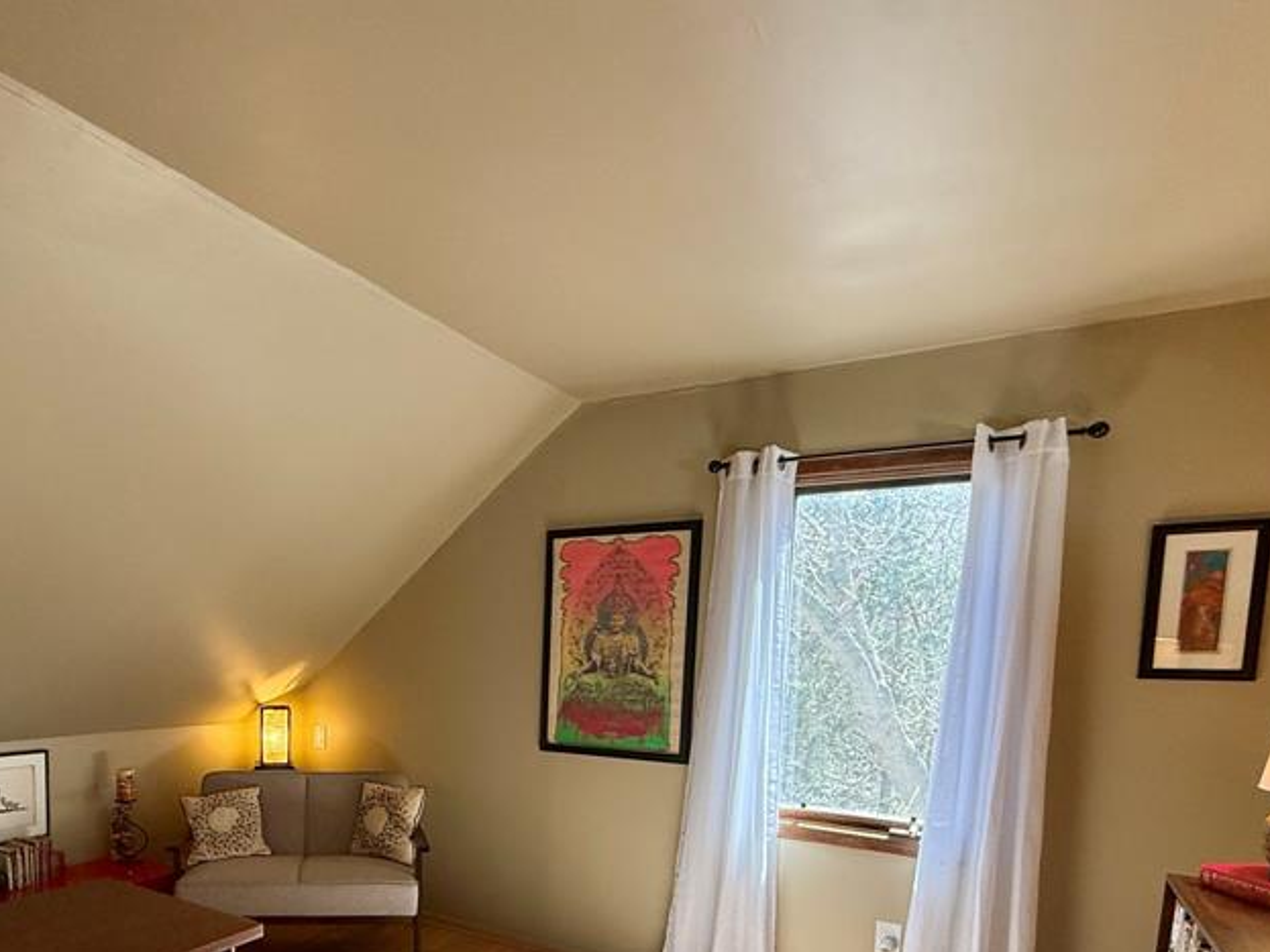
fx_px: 844
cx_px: 418
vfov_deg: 55.5
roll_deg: -1.4
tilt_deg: -7.1
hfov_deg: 71.6
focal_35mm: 23
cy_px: 734
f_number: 2.2
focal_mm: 2.22
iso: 250
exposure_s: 1/120
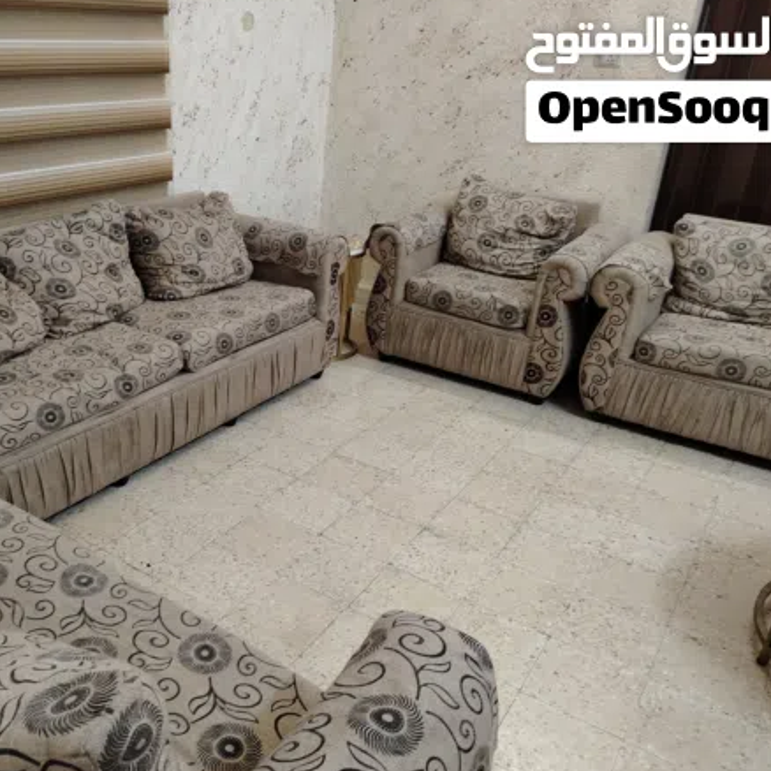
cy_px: 396
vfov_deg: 52.5
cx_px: 261
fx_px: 781
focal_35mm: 31
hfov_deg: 51.6
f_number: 1.75
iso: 1113
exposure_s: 1/33.3
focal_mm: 5.25
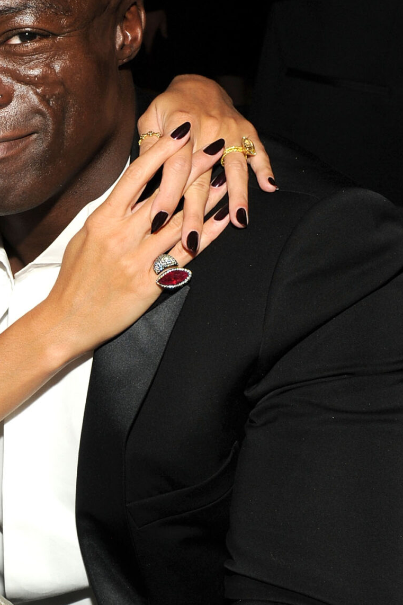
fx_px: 1092
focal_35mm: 65
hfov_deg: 20.0
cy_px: 318
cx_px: -42
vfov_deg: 31.0
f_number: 7.1
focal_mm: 29
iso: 500
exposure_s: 1/50
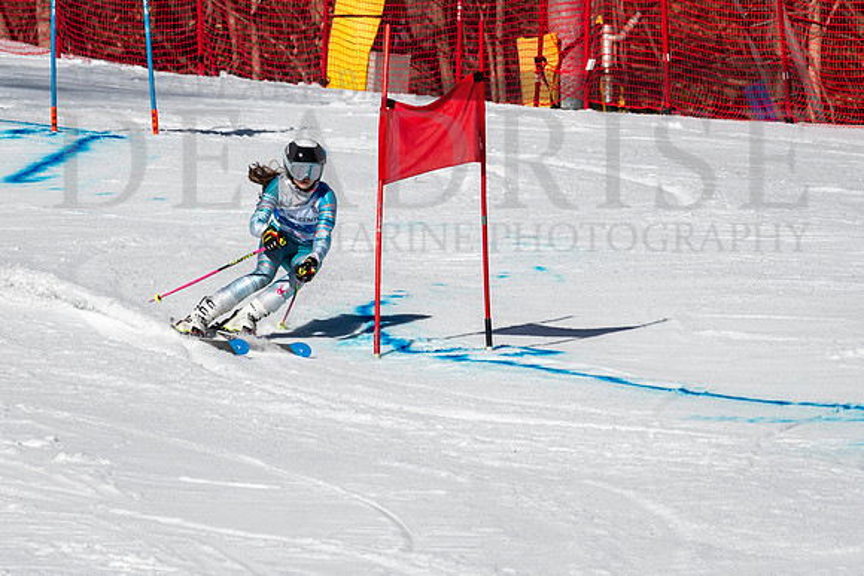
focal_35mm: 1027
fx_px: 24641
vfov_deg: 1.3
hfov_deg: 2.0
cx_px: 328
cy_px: 174
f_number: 8
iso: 200
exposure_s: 1/2000
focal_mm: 400
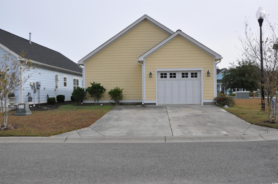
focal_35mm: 33
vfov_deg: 39.9
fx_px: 255
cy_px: 92
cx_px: 139
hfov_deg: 57.3
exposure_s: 1/800
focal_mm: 22
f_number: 14
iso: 1000
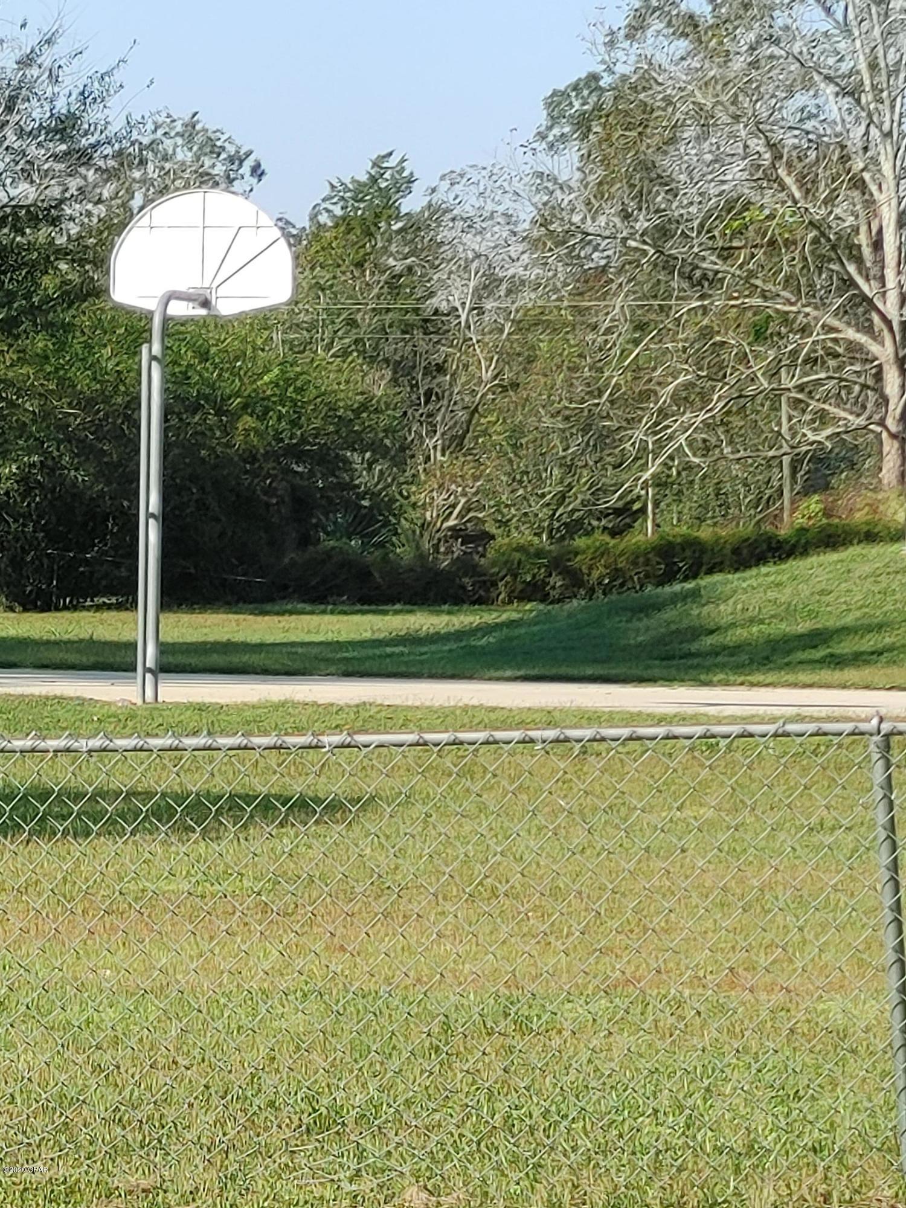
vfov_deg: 10.6
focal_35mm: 187
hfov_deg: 7.9
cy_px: 604
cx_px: 453
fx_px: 6526
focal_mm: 5.58
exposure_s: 1/920
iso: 50
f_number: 1.8
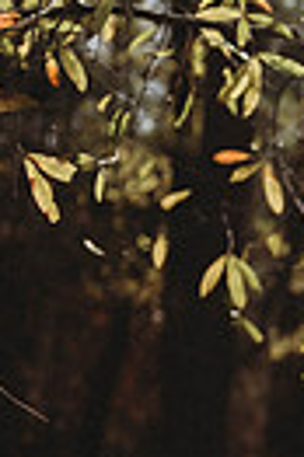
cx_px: 922
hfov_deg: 7.7
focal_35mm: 155
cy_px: 375
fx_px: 1968
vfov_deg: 13.2
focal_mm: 35
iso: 100
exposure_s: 1/1250
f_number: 2.8
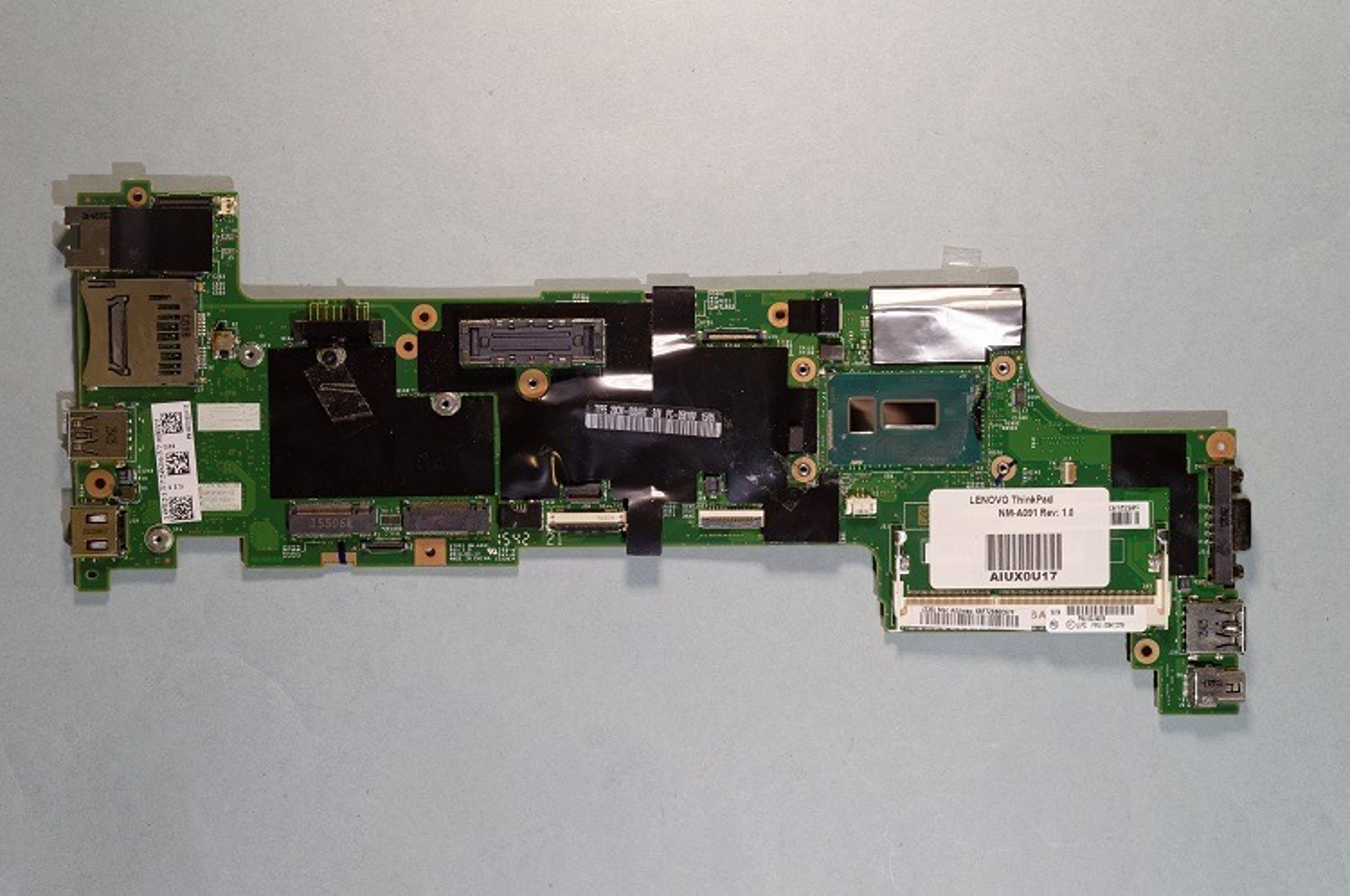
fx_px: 1461
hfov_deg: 49.6
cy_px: 448
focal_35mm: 39
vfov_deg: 34.1
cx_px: 675
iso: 100
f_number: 8
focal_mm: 26
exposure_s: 1/6
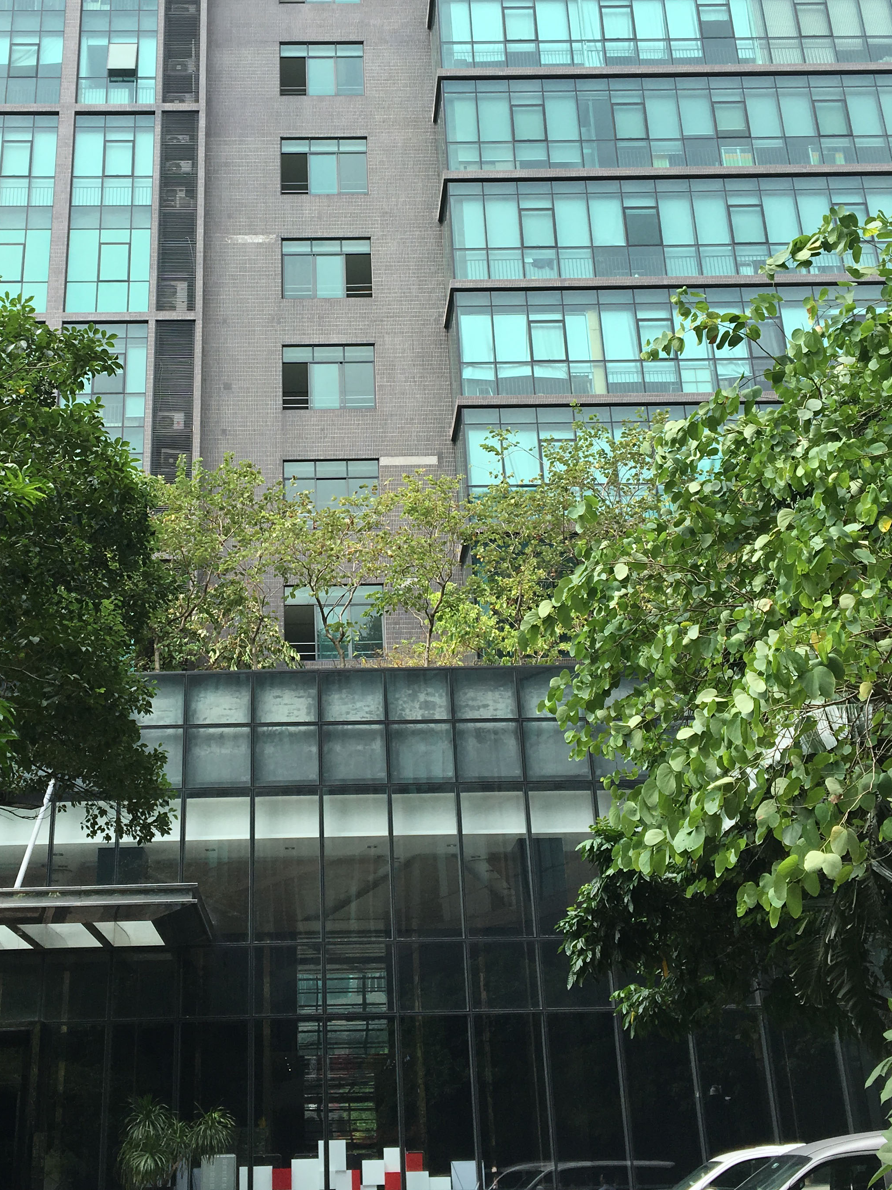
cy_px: 495
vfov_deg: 43.7
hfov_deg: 33.4
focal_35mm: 43
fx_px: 1478
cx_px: 342
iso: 25
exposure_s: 1/668
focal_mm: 4.15
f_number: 2.2
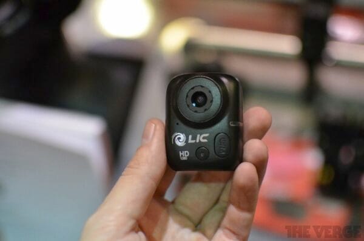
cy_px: 120
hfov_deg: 37.9
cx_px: 182
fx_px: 530
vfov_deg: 25.6
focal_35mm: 52
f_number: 1.8
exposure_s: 1/320
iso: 2800
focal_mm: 35
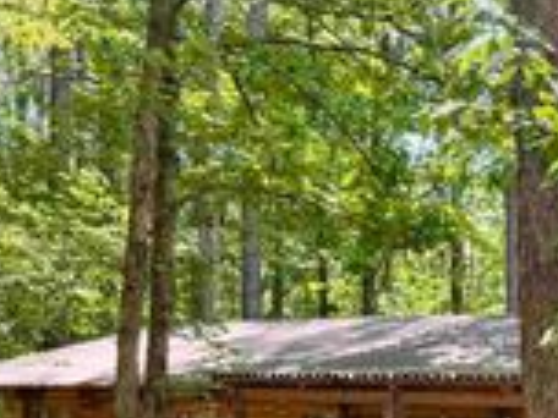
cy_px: 431
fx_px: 1273
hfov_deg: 21.4
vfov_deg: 18.1
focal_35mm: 79
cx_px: 800
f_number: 1.78
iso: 64
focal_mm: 6.76
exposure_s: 1/249
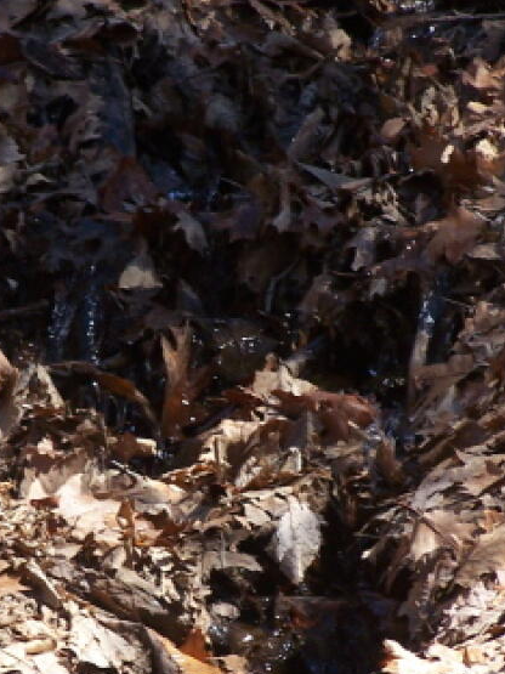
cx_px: 182
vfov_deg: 4.8
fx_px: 8095
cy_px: 536
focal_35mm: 416
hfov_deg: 3.6
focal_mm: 28
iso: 80
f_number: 3.2
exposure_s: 1/400
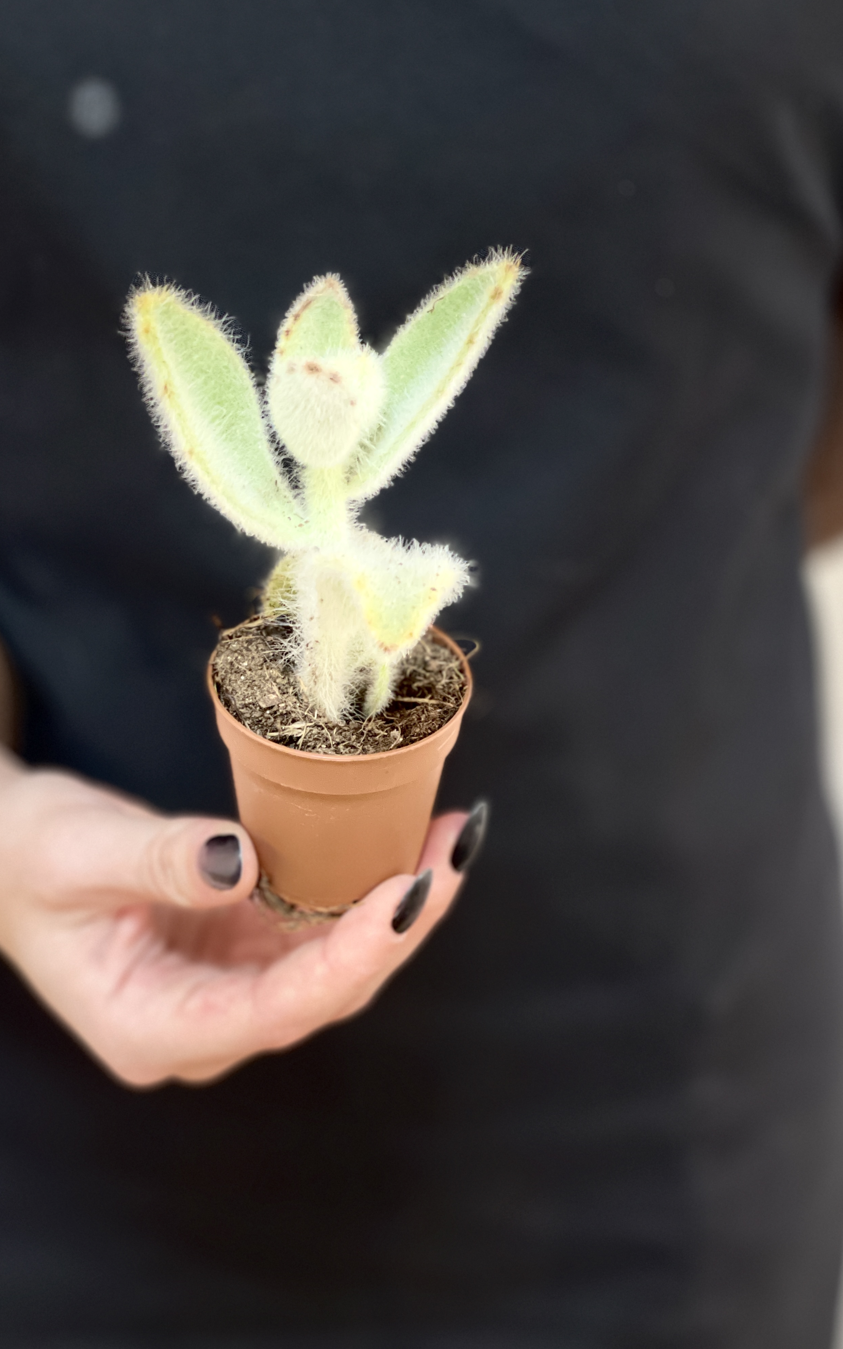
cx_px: 355
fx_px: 2536
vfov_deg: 29.8
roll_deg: +1.2
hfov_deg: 18.9
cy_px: 663
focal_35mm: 69
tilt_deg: -30.3
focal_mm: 7.5
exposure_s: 1/100
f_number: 2.2
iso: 160
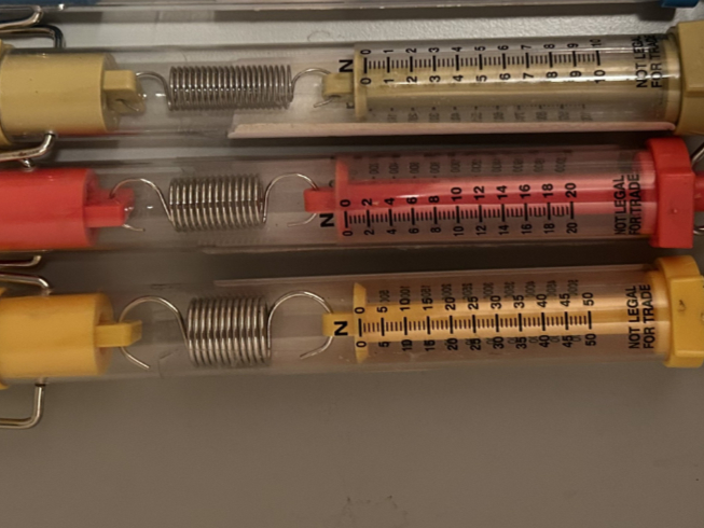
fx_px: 875
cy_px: 147
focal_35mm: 43
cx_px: 369
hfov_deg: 43.8
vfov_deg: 33.1
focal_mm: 5.7
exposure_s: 1/50
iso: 400
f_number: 1.5
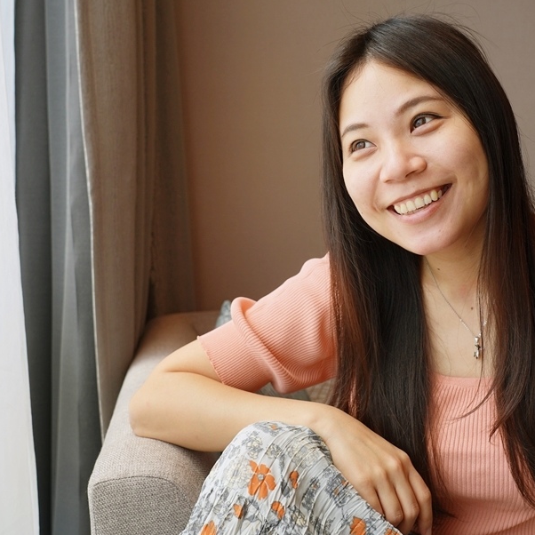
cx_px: 291
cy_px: 245
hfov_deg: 35.3
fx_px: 839
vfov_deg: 35.3
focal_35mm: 48
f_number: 5.6
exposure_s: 1/40
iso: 100
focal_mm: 34
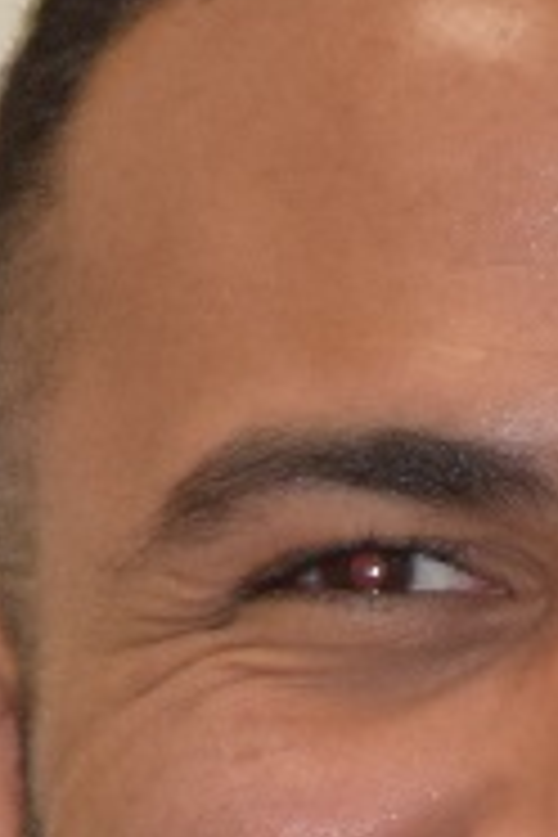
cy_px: 1692
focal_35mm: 1197
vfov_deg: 1.7
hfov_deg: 1.1
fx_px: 27838
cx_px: 576
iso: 800
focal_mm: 165
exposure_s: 1/60
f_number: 5.3
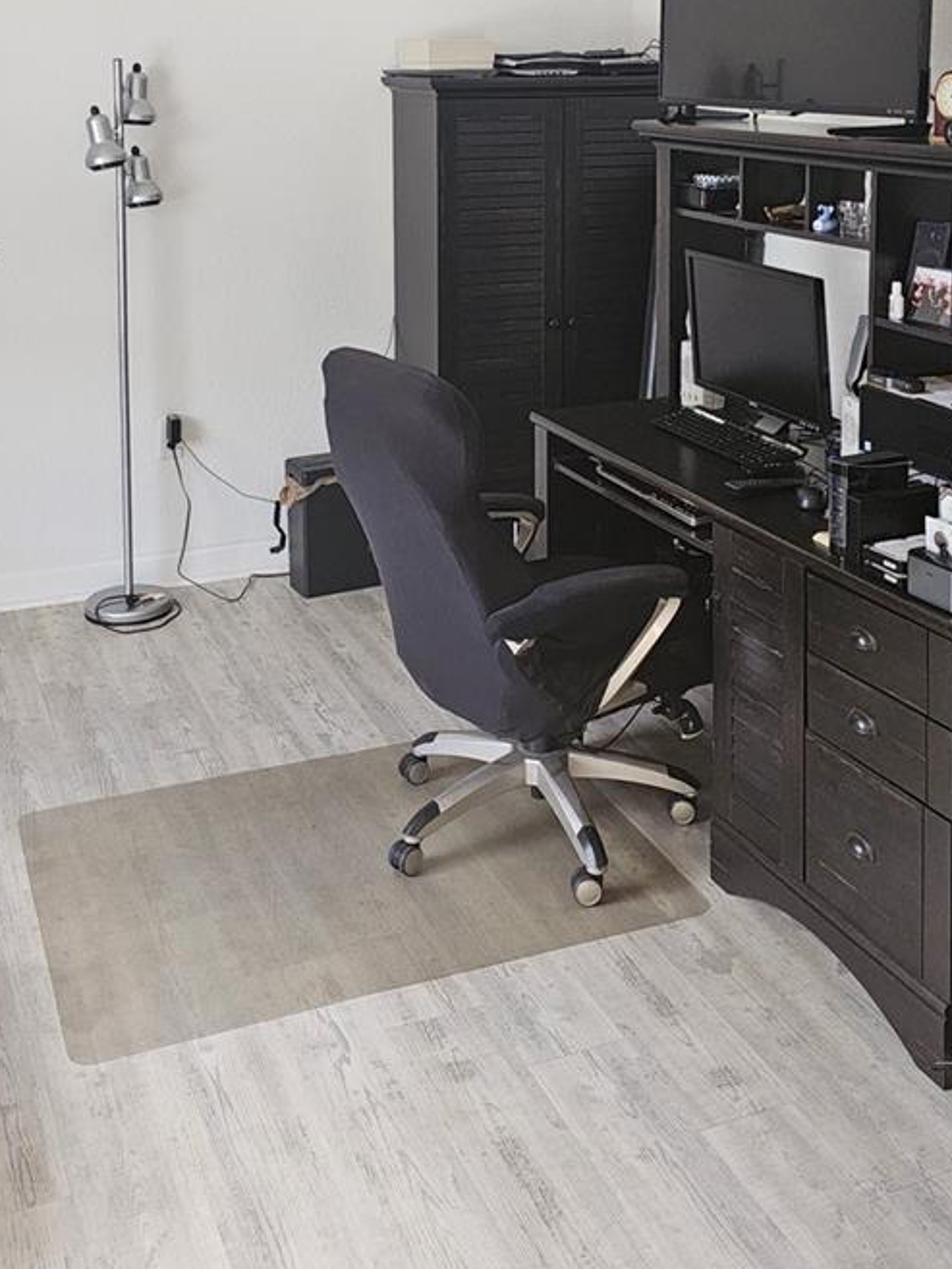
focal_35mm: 42
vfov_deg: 42.7
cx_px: 504
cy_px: 253
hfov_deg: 34.4
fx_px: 1540
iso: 100
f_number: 1.7
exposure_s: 1/60
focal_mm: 6.3
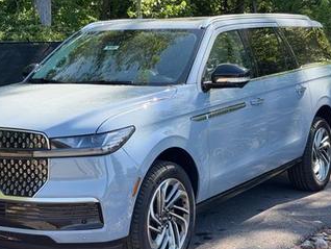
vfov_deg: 19.4
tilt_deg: -4.7
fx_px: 727
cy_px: 111
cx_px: 123
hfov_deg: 25.6
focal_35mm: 76
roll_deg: +0.0
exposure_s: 1/1085
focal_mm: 6.76
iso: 80
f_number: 1.78
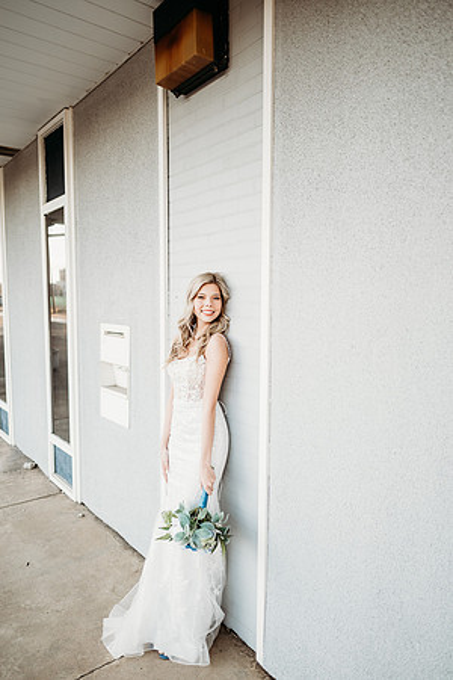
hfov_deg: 53.1
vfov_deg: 73.7
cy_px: 340
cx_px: 226
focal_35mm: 24
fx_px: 453
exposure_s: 1/320
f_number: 2
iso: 100
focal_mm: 24
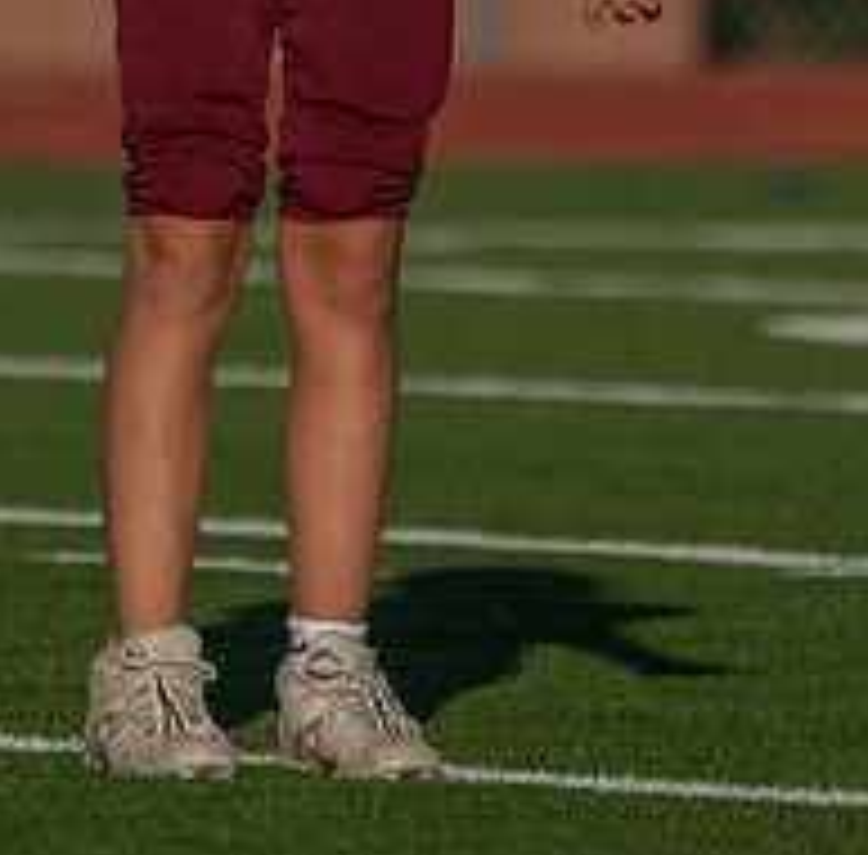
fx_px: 39044
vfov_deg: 1.3
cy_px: -182
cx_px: 174
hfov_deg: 1.3
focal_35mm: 1387
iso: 125
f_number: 5.6
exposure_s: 1/1250
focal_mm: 400
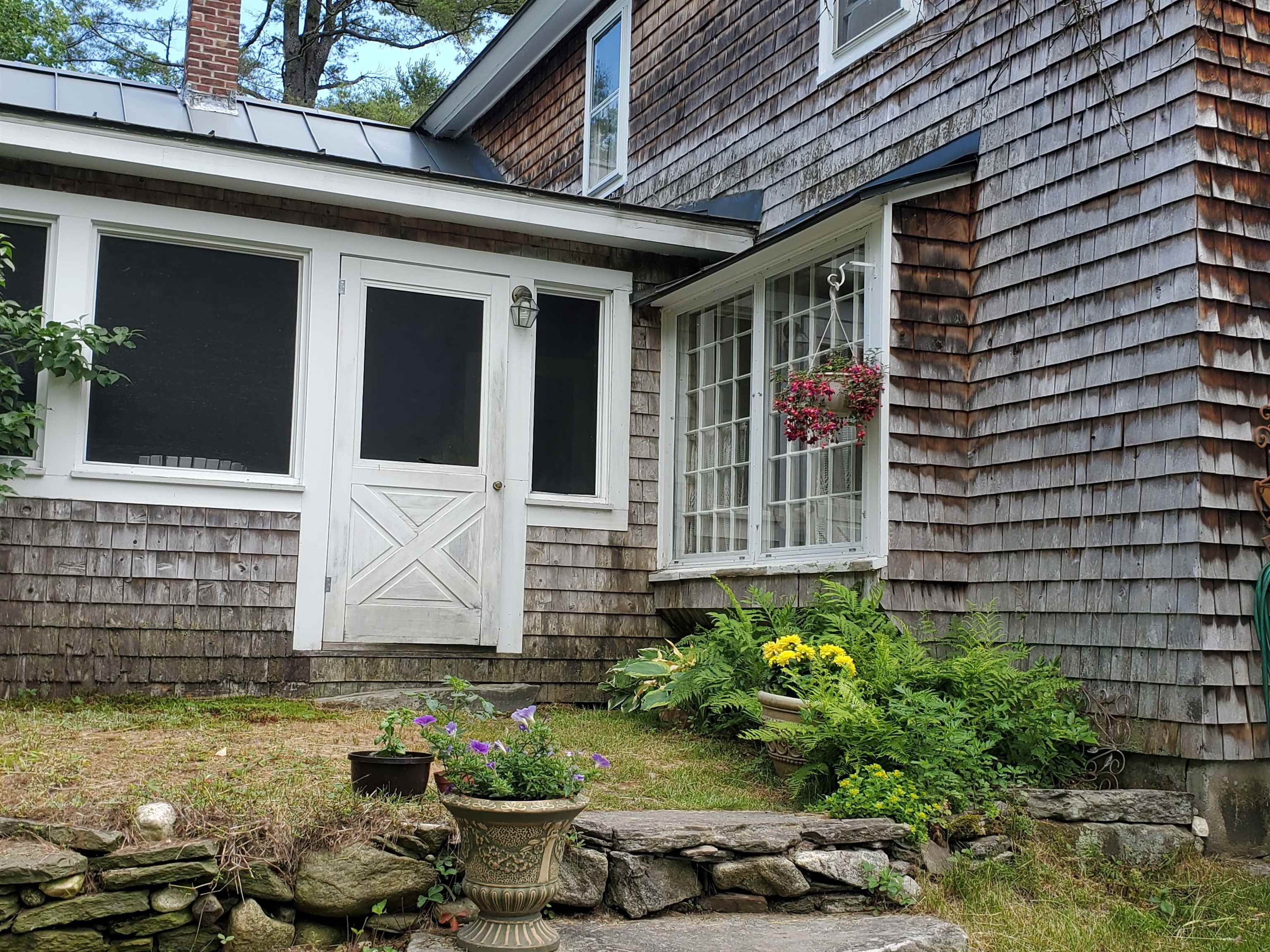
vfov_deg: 53.1
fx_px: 954
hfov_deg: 67.3
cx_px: 635
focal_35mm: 26
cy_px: 476
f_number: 2.4
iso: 50
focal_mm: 4.3
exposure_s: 1/462
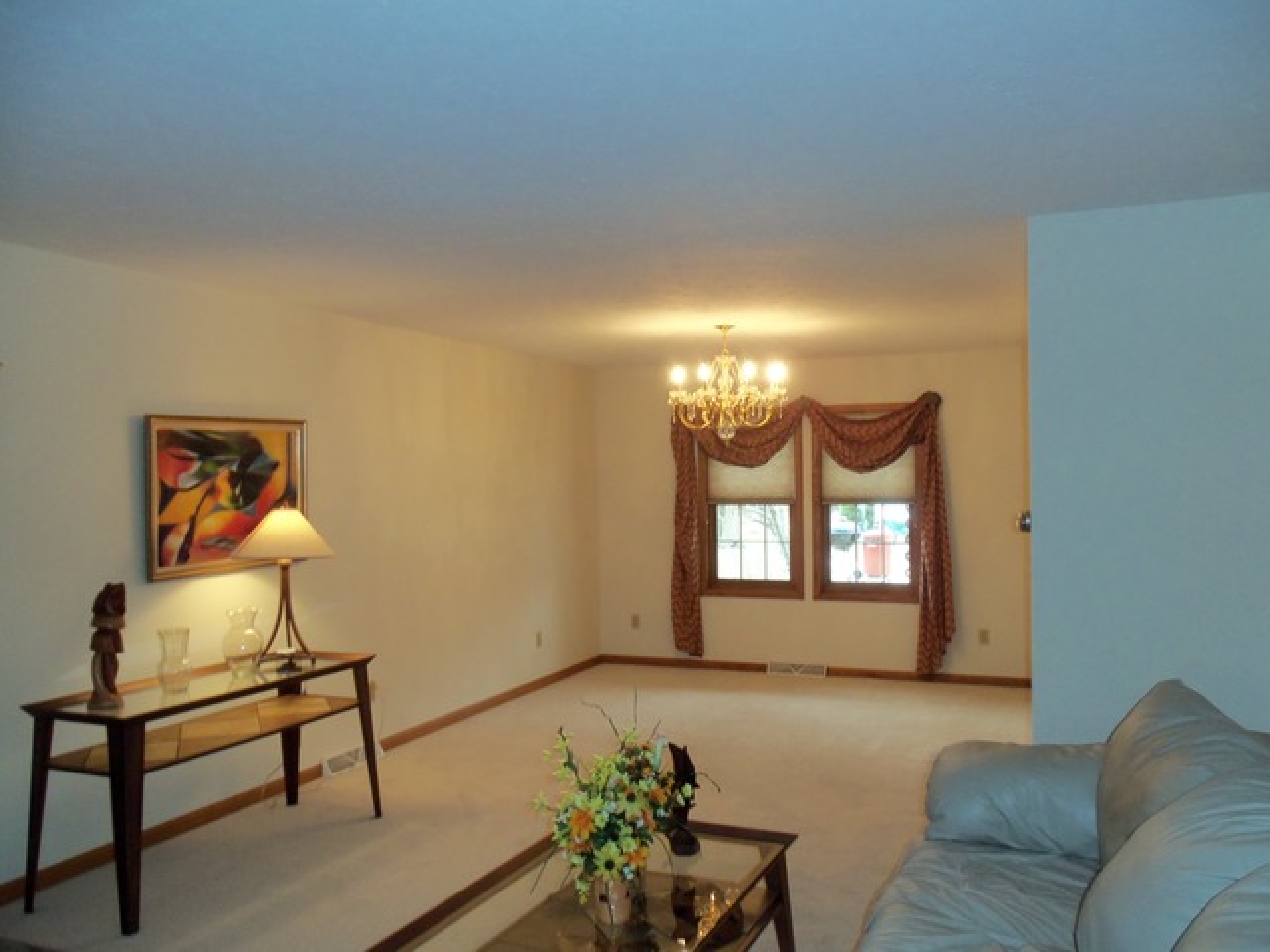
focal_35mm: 29
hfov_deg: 61.7
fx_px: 1064
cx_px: 635
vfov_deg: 48.2
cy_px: 476
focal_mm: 5.2
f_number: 3.4
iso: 125
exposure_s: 1/30
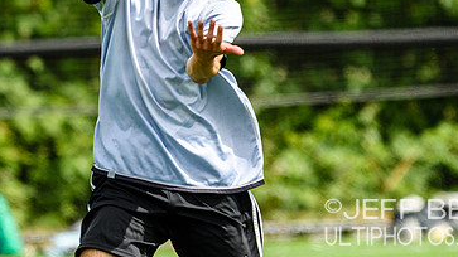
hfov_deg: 2.9
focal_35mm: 744
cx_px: 139
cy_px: -16
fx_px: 9033
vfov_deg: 1.6
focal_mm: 200
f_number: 3.2
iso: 110
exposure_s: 1/1250
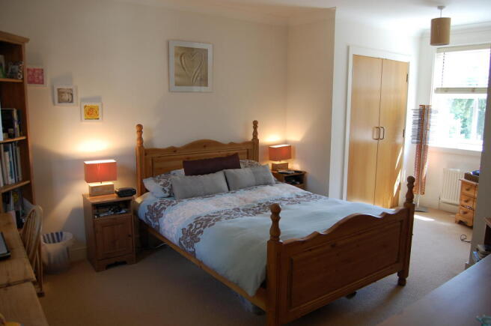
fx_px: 368
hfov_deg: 67.5
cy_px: 163
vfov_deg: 47.8
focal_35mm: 27
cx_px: 246
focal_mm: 18
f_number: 4.5
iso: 400
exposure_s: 1/80
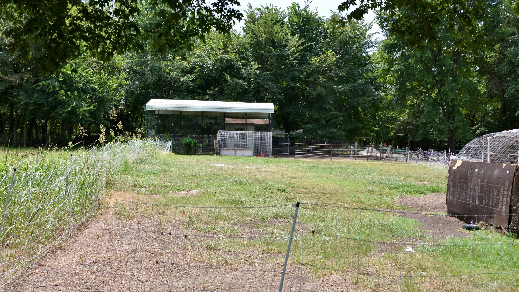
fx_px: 468
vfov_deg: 34.6
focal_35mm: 34
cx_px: 263
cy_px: 157
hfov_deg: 58.0
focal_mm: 32
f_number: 9
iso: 320
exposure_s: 1/320
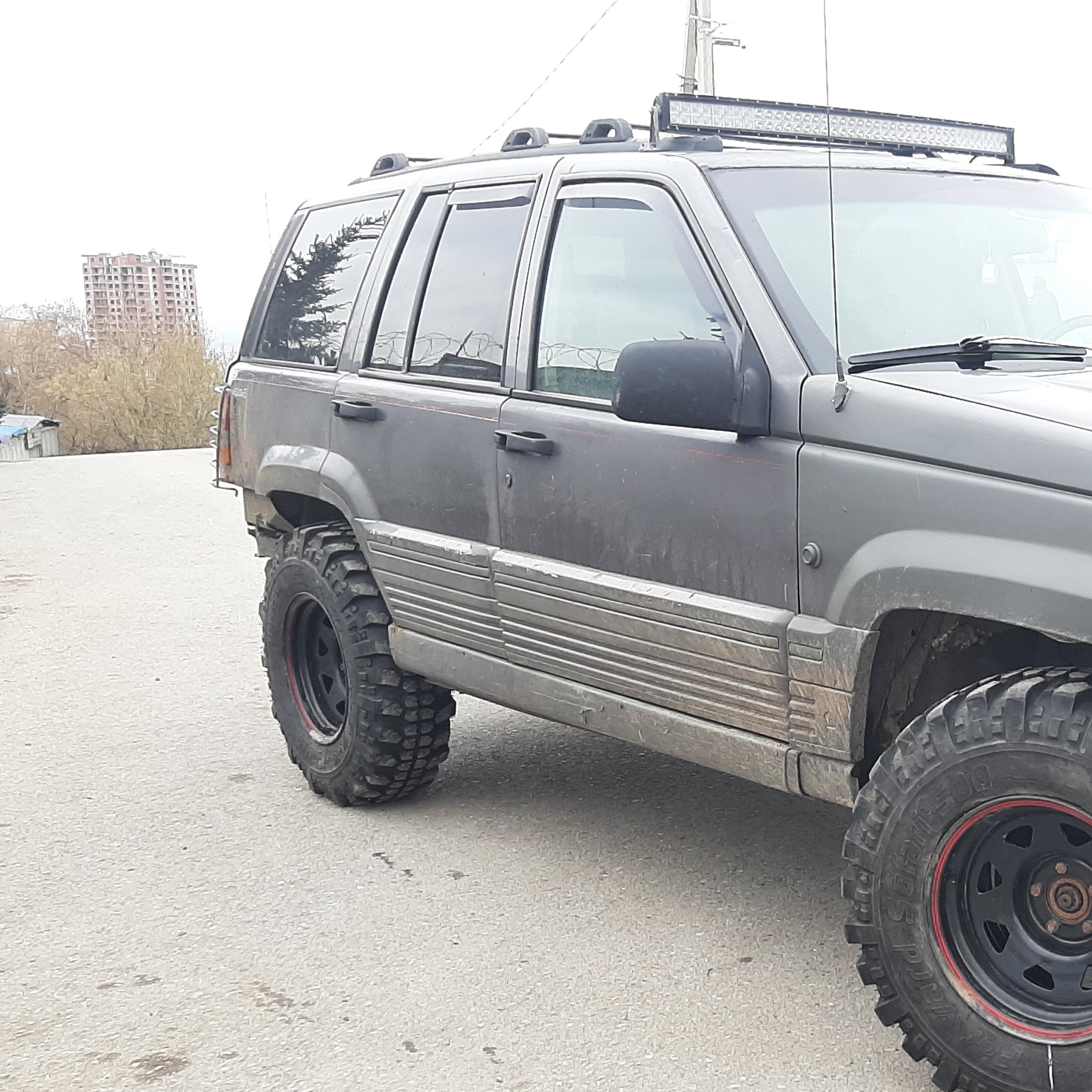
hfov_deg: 34.1
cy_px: 707
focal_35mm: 47
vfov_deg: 35.8
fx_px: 1677
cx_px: 978
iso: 40
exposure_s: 1/164
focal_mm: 3.93
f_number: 1.7
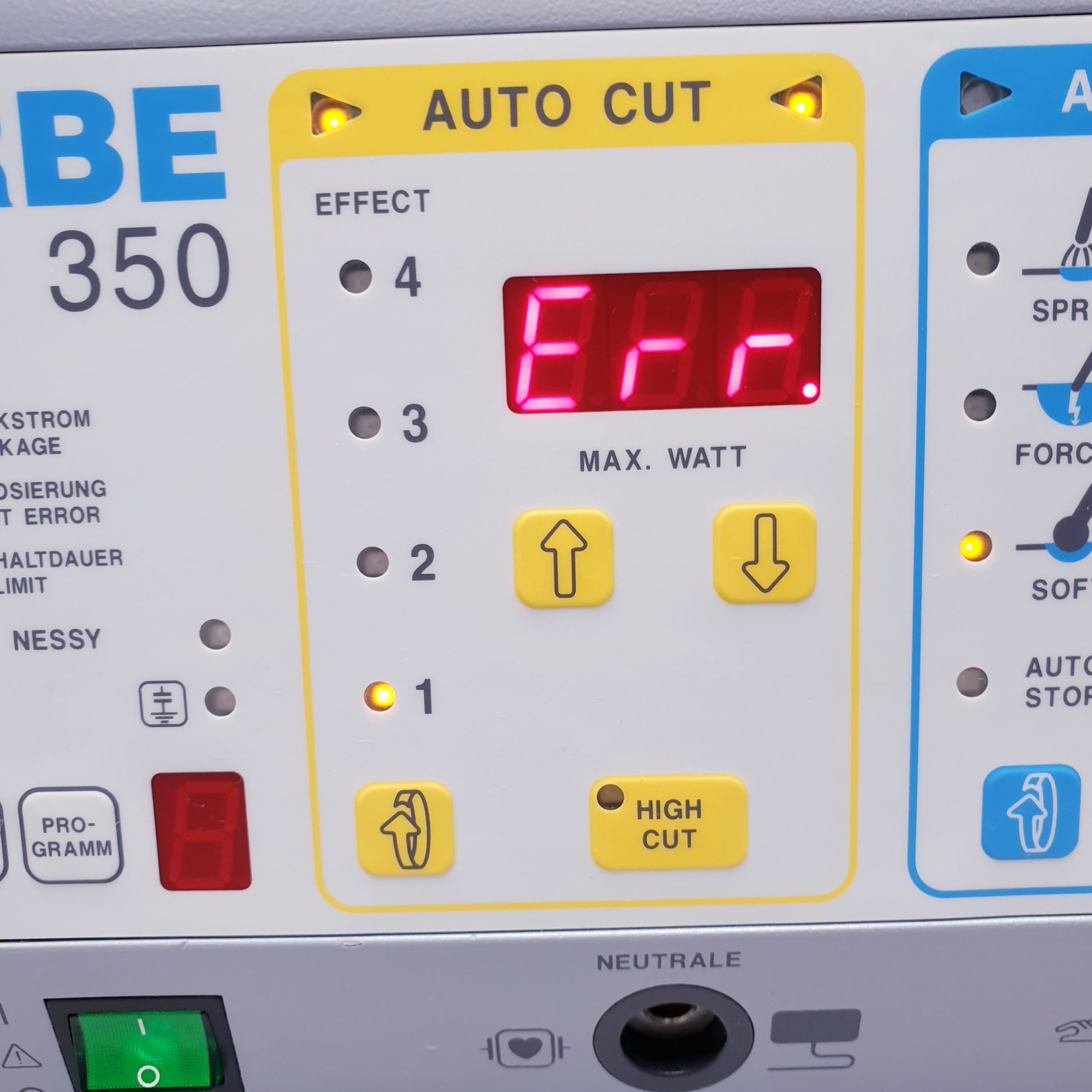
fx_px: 1106
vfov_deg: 52.5
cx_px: 551
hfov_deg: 52.5
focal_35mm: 31
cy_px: 564
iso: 50
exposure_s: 1/50
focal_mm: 4.3
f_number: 2.4
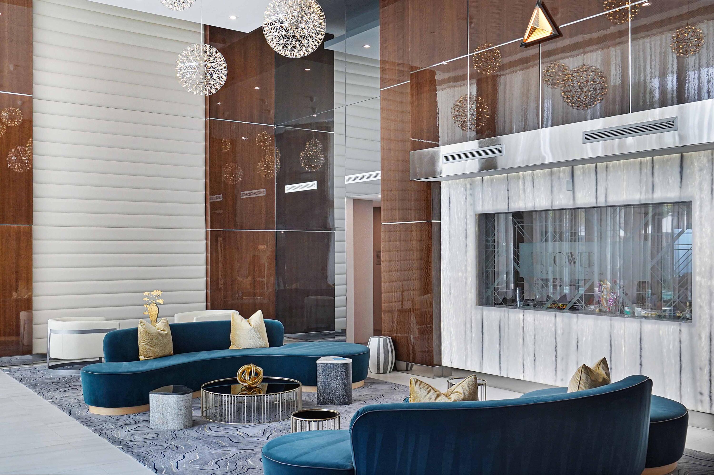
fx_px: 674
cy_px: 238
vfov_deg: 38.9
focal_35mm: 34
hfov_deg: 55.8
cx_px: 357
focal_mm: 23
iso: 800
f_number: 5
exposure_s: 1/200
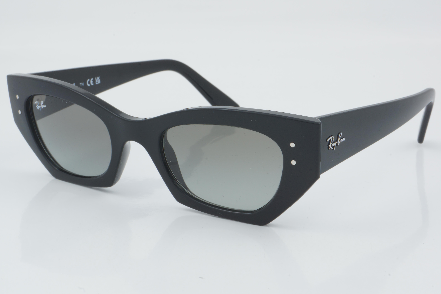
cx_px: 220
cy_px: 147
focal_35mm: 75
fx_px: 919
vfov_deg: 18.2
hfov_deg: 27.0
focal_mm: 50
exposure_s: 1/3
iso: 100
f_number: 32
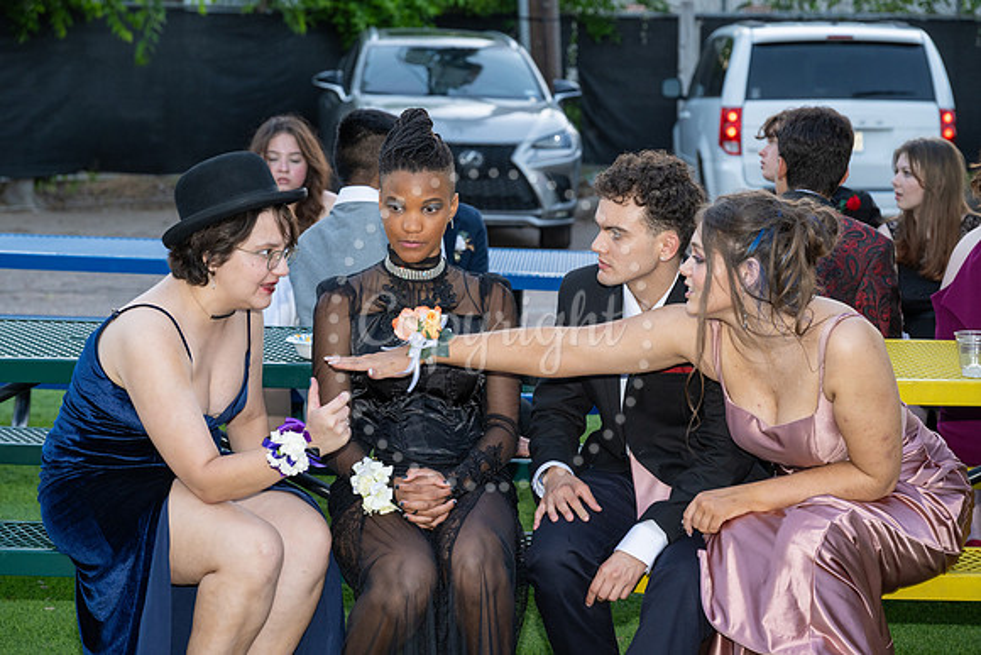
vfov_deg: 16.1
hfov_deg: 23.9
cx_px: 490
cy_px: 328
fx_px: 2317
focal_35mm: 85
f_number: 5.6
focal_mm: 85
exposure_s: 1/60
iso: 640
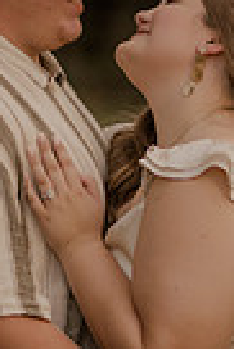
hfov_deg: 3.3
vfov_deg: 4.9
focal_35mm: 419
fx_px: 4075
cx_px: 108
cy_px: 162
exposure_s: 1/125
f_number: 2
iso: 100
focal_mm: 85
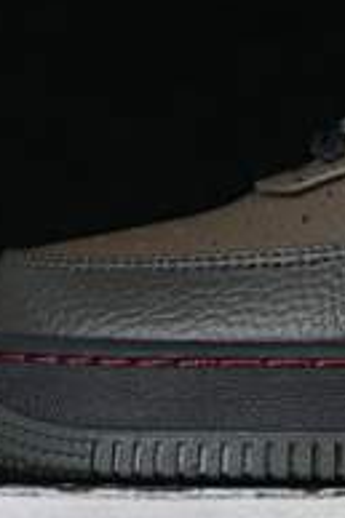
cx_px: 615
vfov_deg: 7.3
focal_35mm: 282
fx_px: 4061
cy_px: 83
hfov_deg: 4.8
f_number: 6.3
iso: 160
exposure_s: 1/60
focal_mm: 50
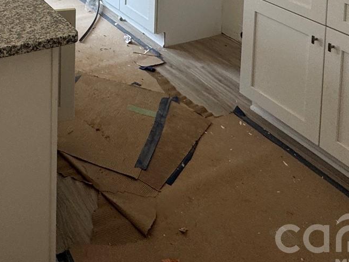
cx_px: 49
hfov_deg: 40.4
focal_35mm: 44
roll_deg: -2.6
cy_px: -132
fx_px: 444
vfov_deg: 25.0
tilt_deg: -6.4
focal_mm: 2.22
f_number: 2.2
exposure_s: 1/99
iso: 80
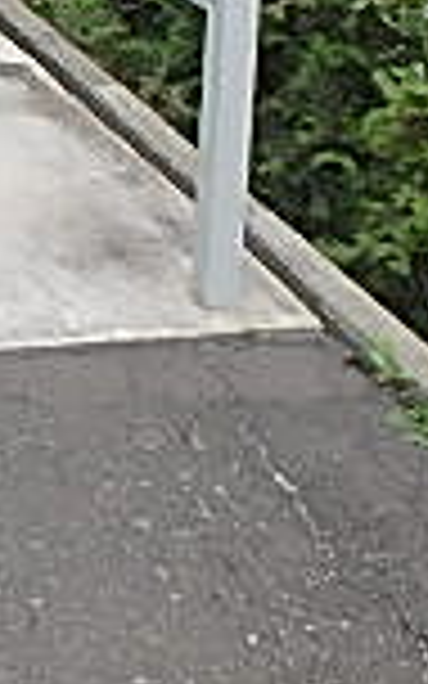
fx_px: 1754
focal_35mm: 94
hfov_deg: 12.2
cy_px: -342
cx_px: -451
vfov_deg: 19.3
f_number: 3.5
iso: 125
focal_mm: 3.7
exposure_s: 1/400
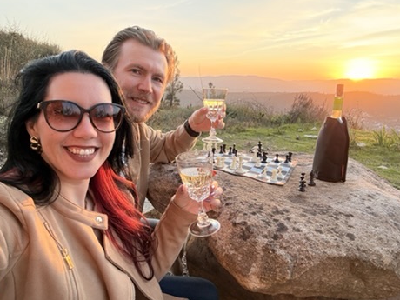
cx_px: 202
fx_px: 277
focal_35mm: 24
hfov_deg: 71.6
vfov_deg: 56.8
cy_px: 146
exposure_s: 1/70
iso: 80
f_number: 1.9
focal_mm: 2.69
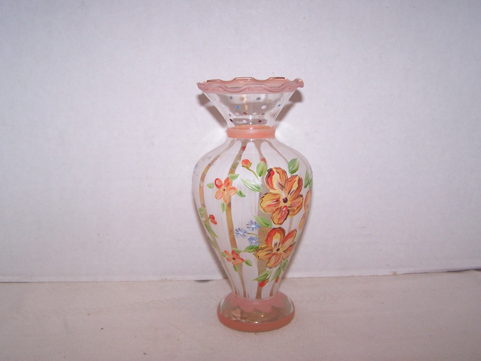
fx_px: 556
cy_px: 180
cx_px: 240
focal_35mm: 40
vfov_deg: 36.0
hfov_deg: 46.8
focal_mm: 6.7
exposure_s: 1/60
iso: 140
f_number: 2.8
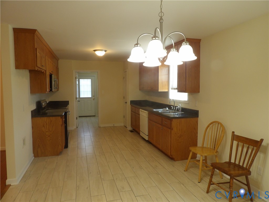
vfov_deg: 56.8
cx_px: 134
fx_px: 187
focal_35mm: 24
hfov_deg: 71.6
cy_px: 101
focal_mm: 4.3
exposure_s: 1/33
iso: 177
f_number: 3.2
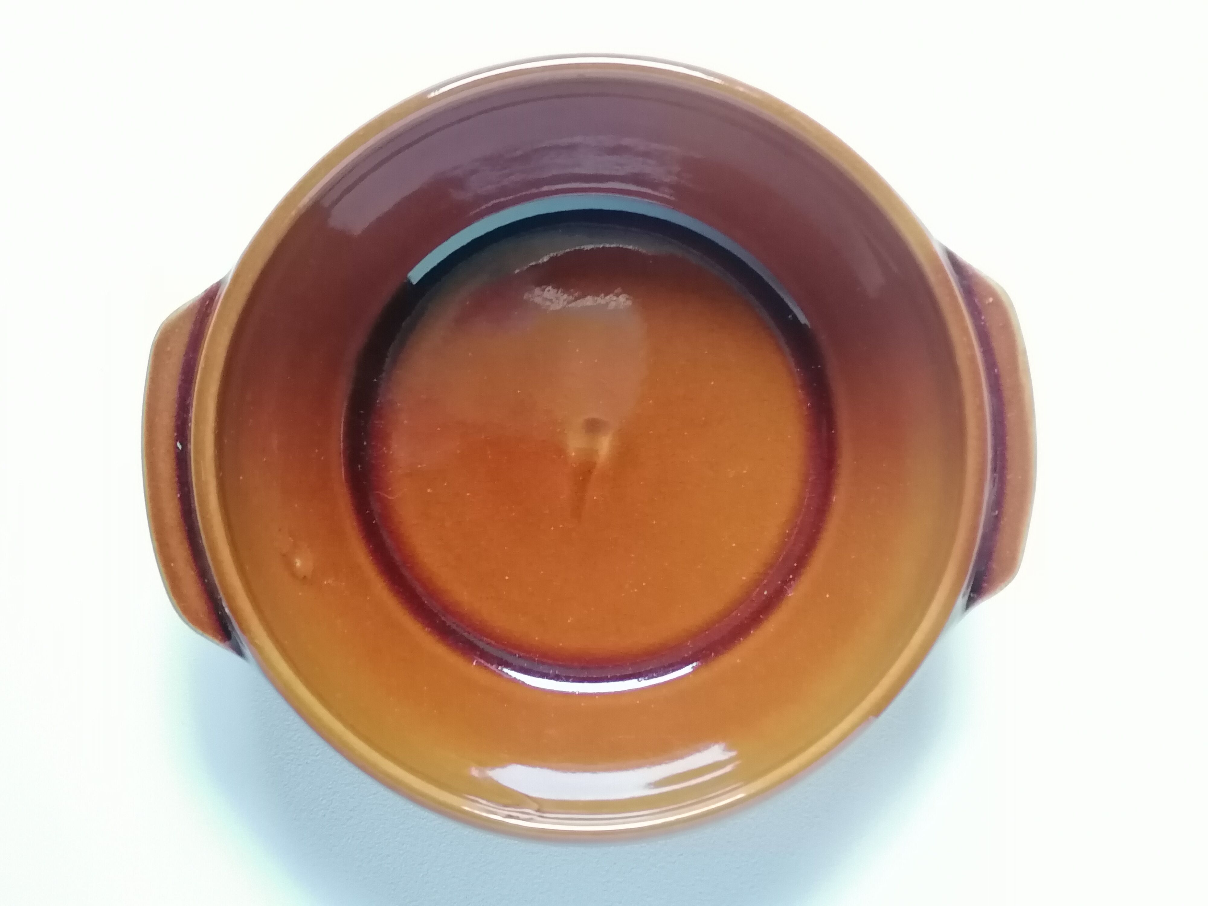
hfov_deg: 43.9
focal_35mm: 43
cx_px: 604
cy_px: 453
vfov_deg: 33.6
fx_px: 1501
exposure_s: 1/20
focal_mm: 4.75
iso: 640
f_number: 1.8
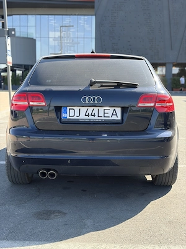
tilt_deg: -6.1
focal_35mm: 52
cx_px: 93
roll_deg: +0.2
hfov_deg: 28.0
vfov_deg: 36.8
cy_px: 124
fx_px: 373
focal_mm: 5.96
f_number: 1.6
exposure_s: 1/535
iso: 32
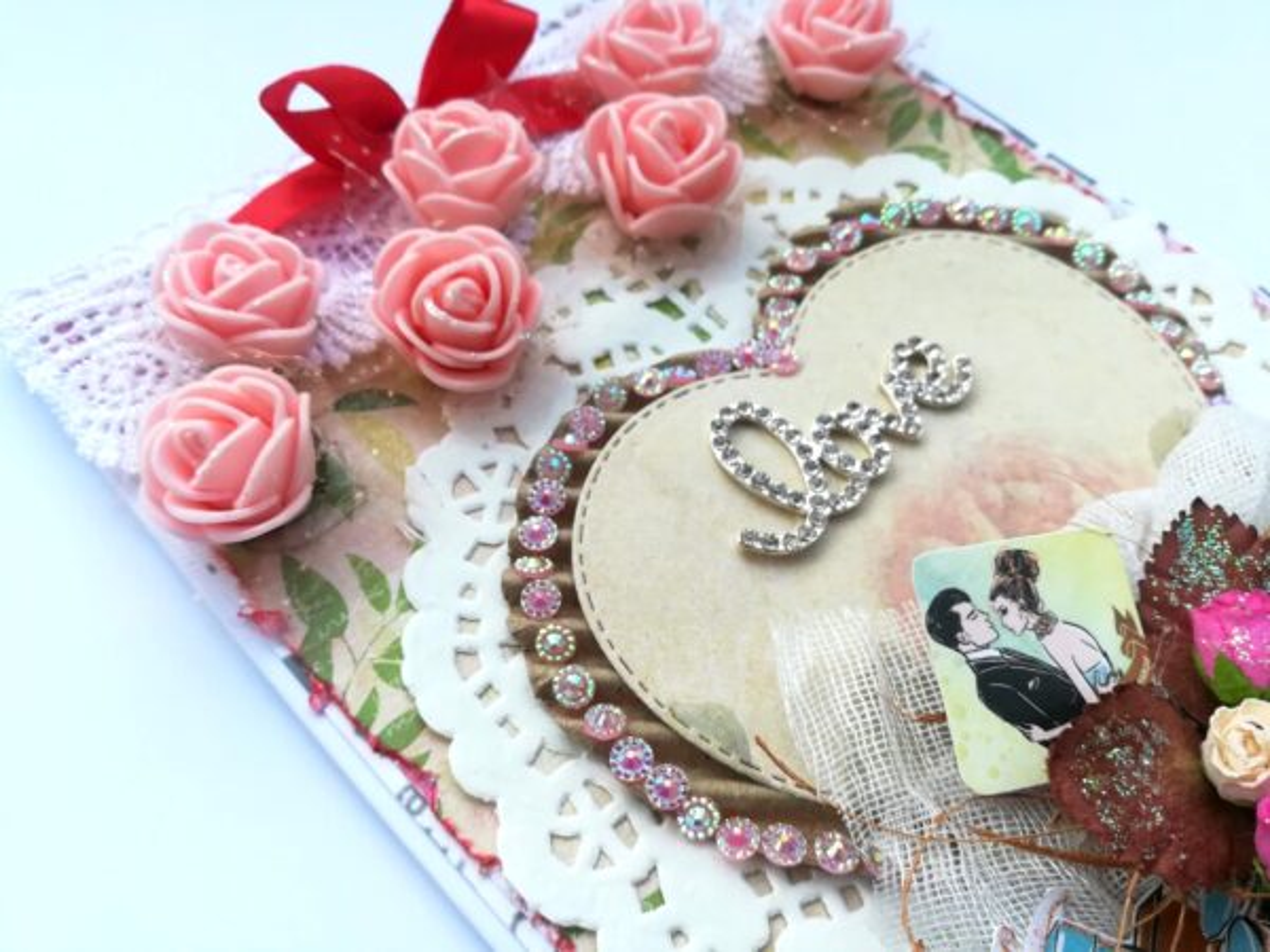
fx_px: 954
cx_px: 635
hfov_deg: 67.3
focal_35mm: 26
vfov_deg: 53.1
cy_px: 476
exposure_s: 1/139
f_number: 2.2
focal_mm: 3.83
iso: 50
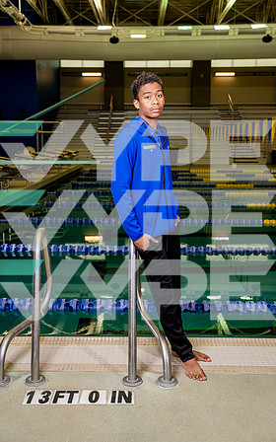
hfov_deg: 30.5
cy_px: 221
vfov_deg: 47.2
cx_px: 132
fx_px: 505
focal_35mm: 42
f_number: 4
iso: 400
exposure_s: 1/200
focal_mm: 41
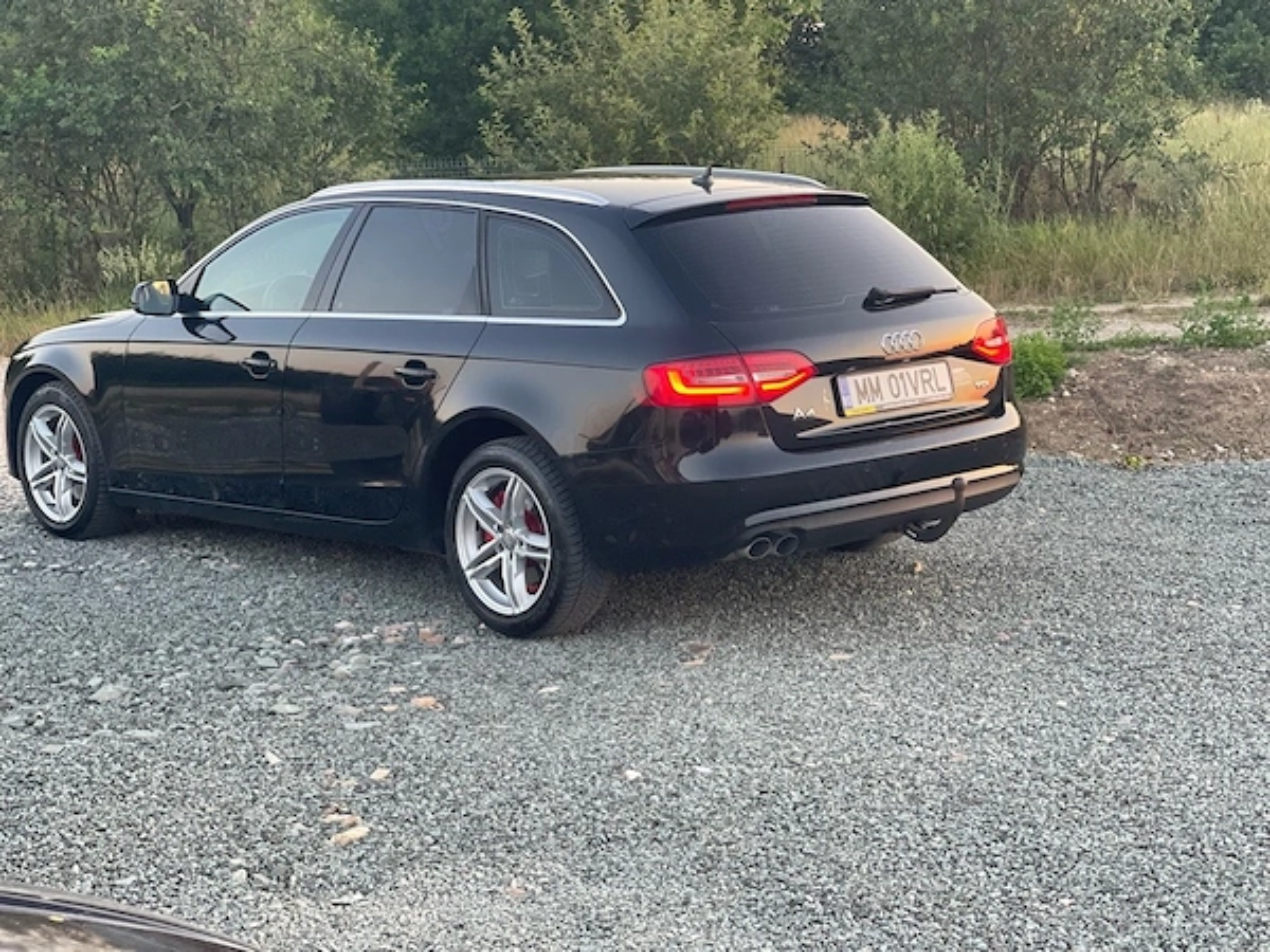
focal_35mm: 64
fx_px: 2348
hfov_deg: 30.3
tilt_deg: -9.3
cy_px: 476
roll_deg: +1.7
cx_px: 635
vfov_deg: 22.9
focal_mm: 7.5
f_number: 2.2
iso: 250
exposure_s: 1/121
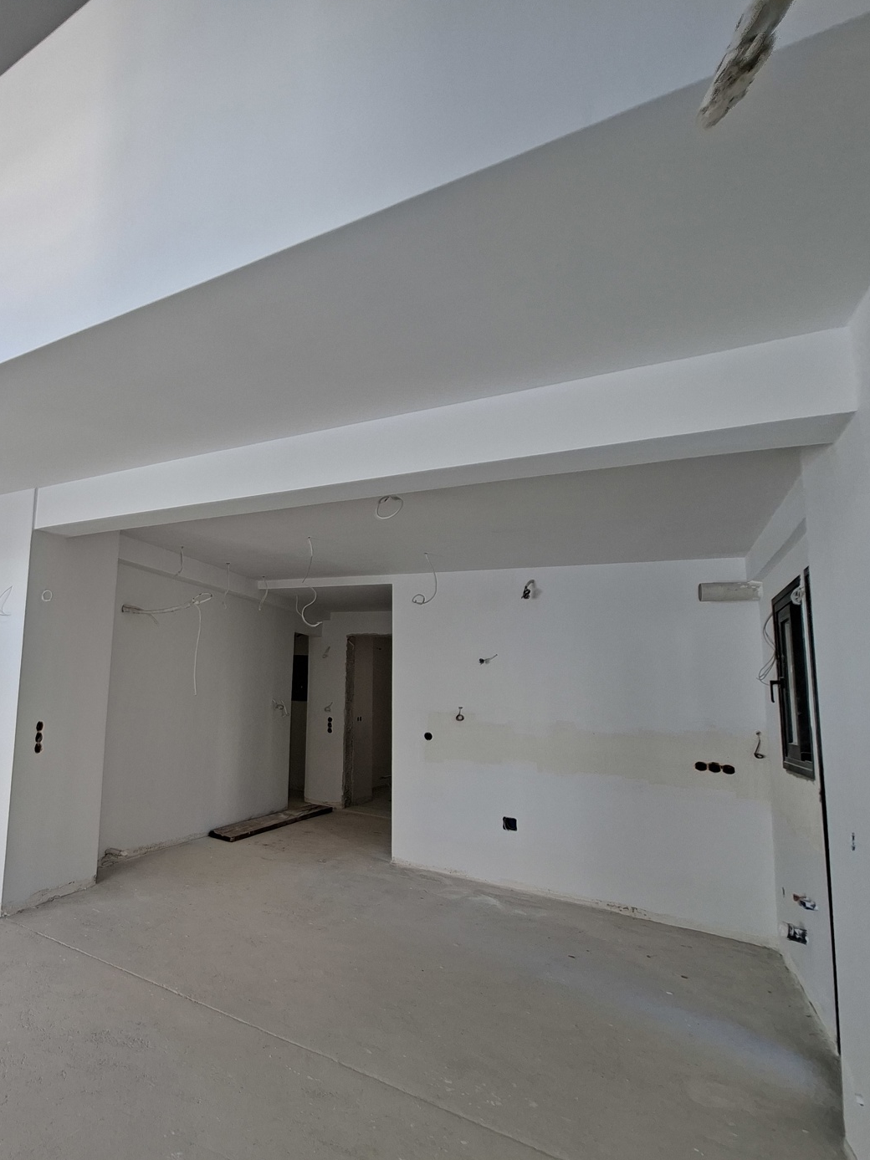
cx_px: 130
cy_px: 596
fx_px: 603
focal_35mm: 18
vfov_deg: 87.7
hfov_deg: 63.0
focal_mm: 1.74
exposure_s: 1/60
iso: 40
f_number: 2.2
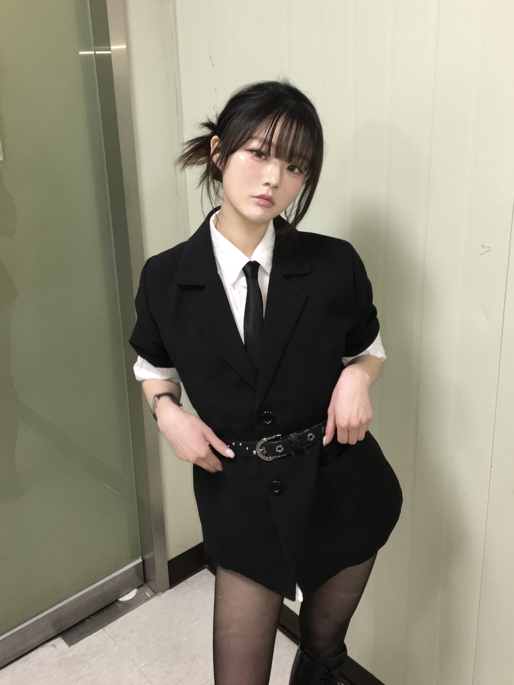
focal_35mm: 29
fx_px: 574
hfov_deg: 48.2
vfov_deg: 61.7
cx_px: 257
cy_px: 342
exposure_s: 1/30
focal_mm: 4.15
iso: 50
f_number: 2.2
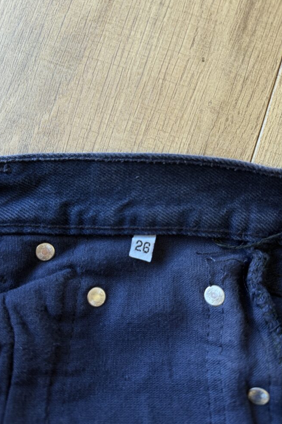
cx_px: 134
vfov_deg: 69.4
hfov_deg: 49.5
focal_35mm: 26
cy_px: 217
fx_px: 306
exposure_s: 1/121
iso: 200
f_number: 1.78
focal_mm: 6.76
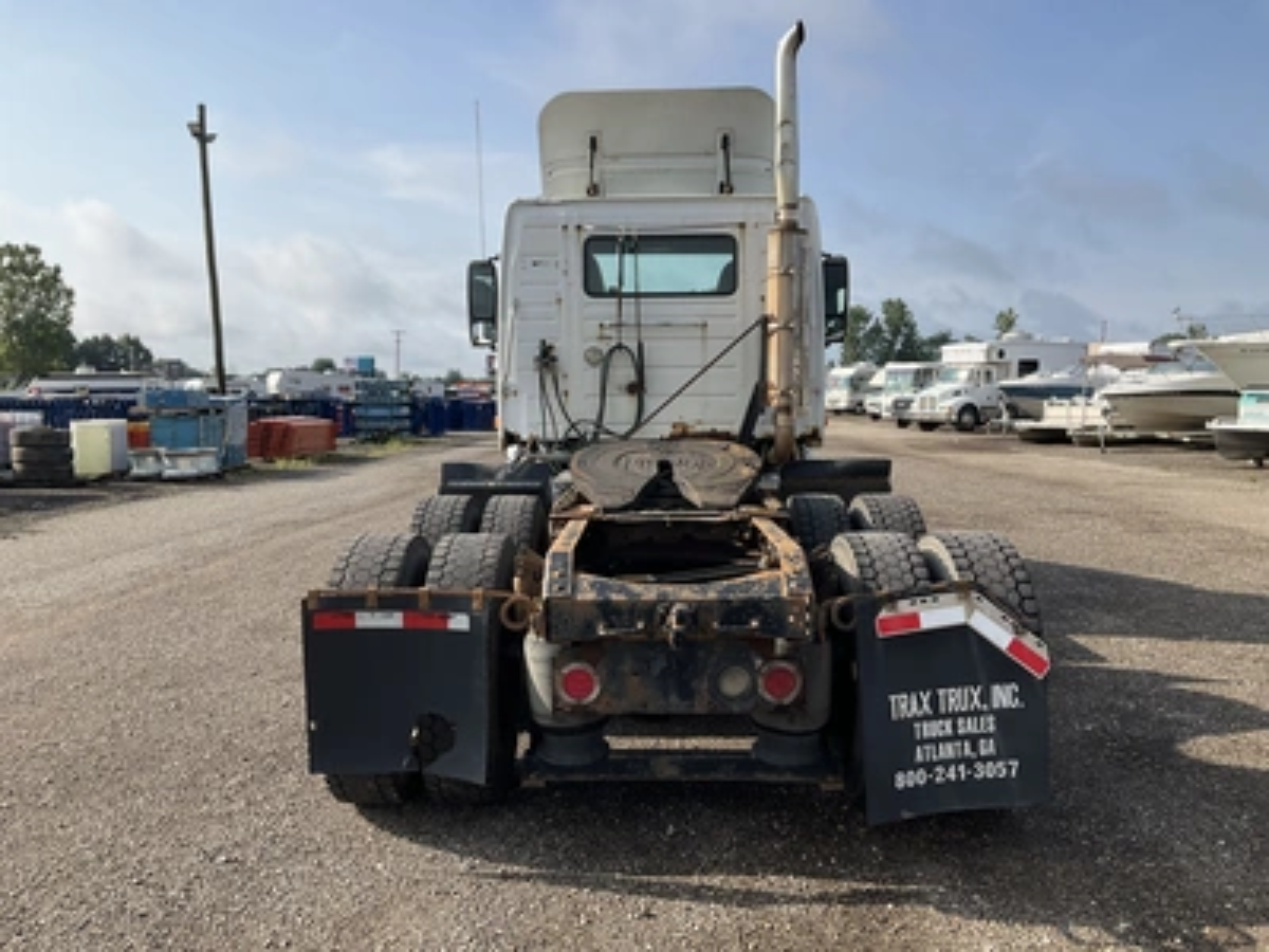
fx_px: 1063
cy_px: 476
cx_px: 634
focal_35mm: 29
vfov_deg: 48.2
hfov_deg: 61.7
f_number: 1.8
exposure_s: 1/1912
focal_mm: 3
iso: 25
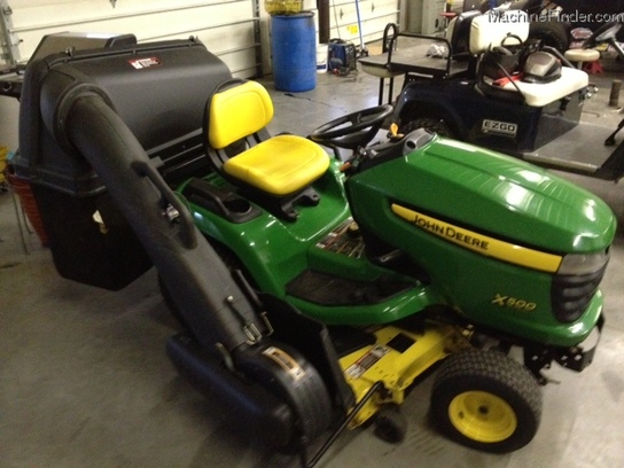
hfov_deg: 52.6
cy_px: 234
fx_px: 631
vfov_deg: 40.7
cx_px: 312
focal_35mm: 35
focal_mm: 4.28
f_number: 2.4
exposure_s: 1/15
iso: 800
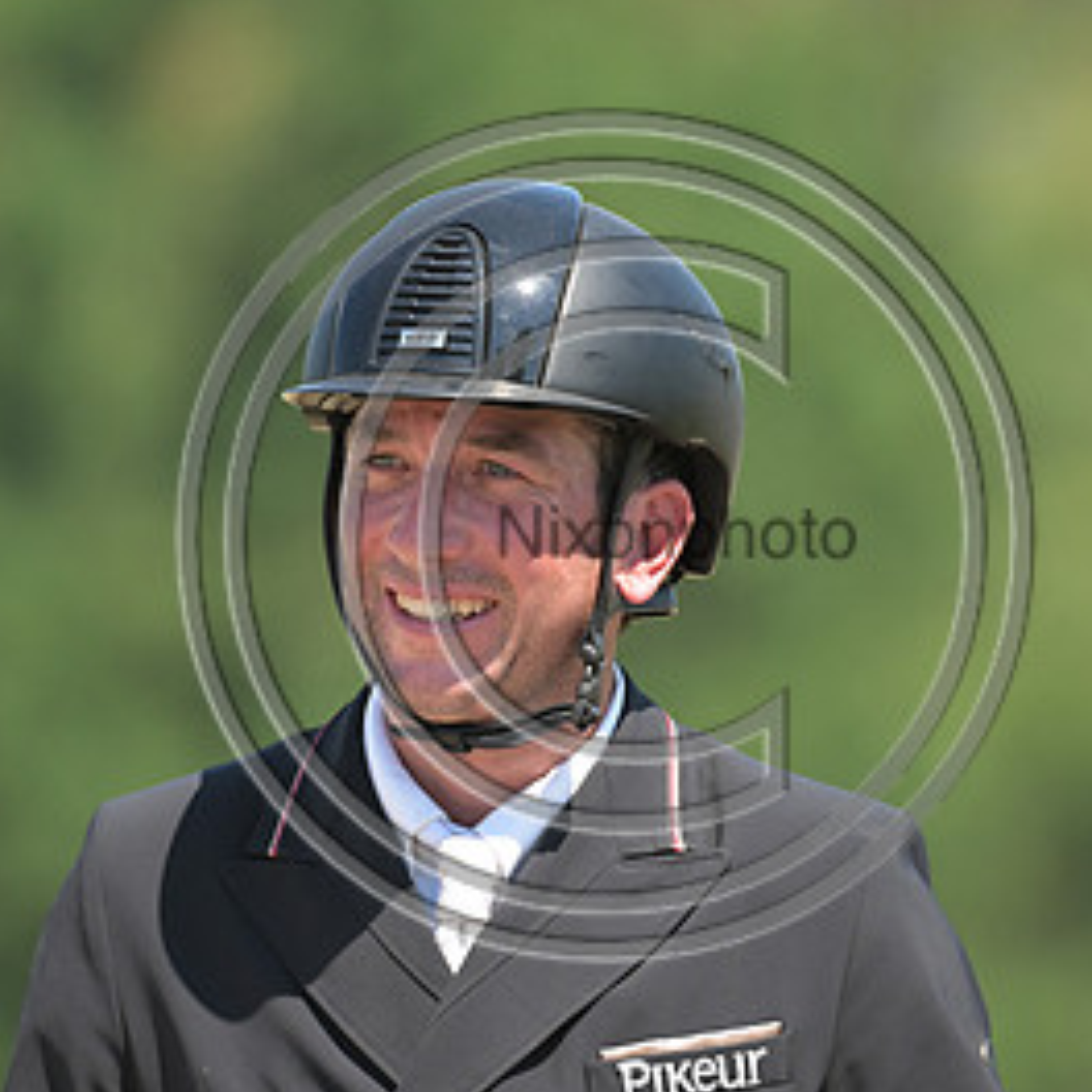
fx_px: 25340
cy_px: 478
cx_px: 558
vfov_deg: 2.5
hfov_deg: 2.5
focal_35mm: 710
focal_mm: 380
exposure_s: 1/1250
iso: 560
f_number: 5
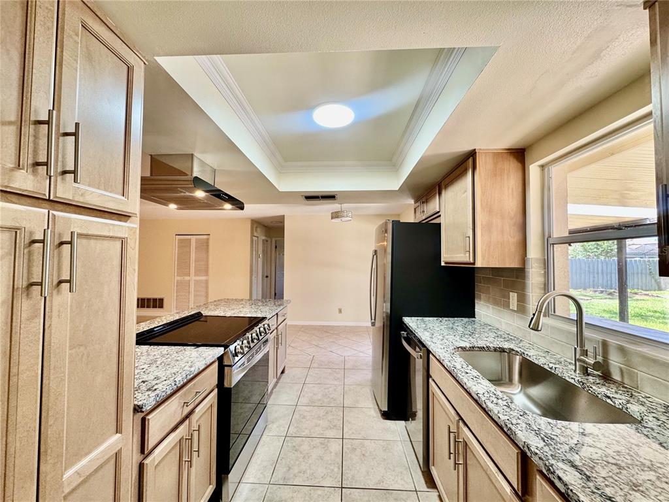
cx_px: 334
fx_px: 271
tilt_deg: +1.8
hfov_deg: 102.1
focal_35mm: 14
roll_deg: -0.5
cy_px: 251
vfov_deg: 85.7
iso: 160
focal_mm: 2.22
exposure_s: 1/60
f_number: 2.2
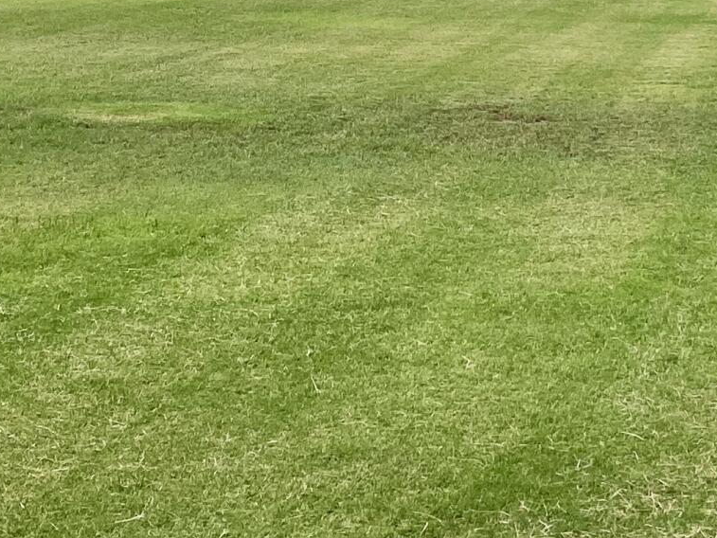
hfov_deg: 19.0
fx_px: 2134
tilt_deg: -0.1
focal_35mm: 103
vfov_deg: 14.0
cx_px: 439
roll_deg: -0.5
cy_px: -63
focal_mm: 4.25
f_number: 1.8
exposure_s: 1/5495
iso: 32
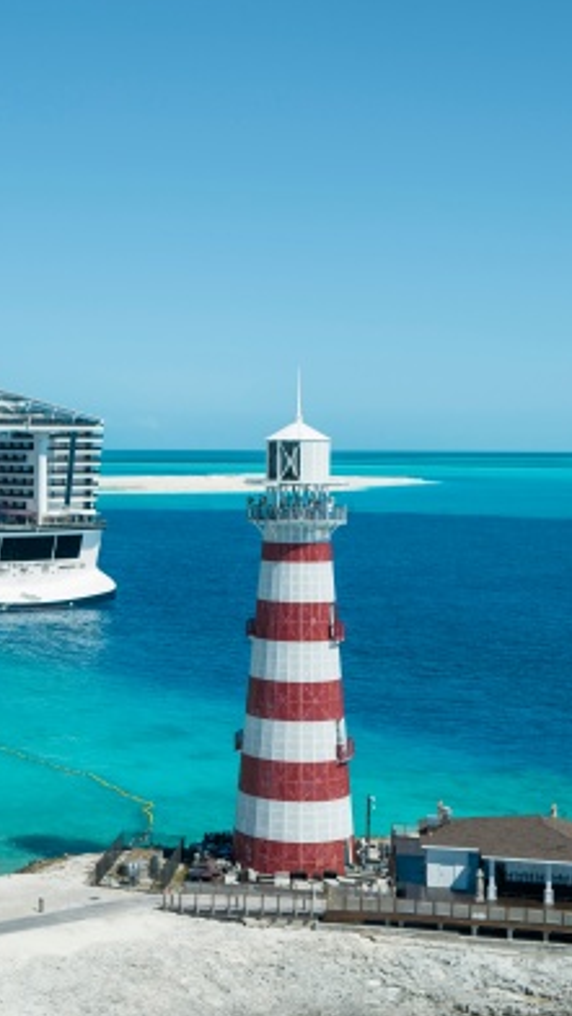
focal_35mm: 56
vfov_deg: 37.2
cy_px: 502
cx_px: -28
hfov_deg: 20.6
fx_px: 1510
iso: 200
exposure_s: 1/320
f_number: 3.5
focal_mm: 35
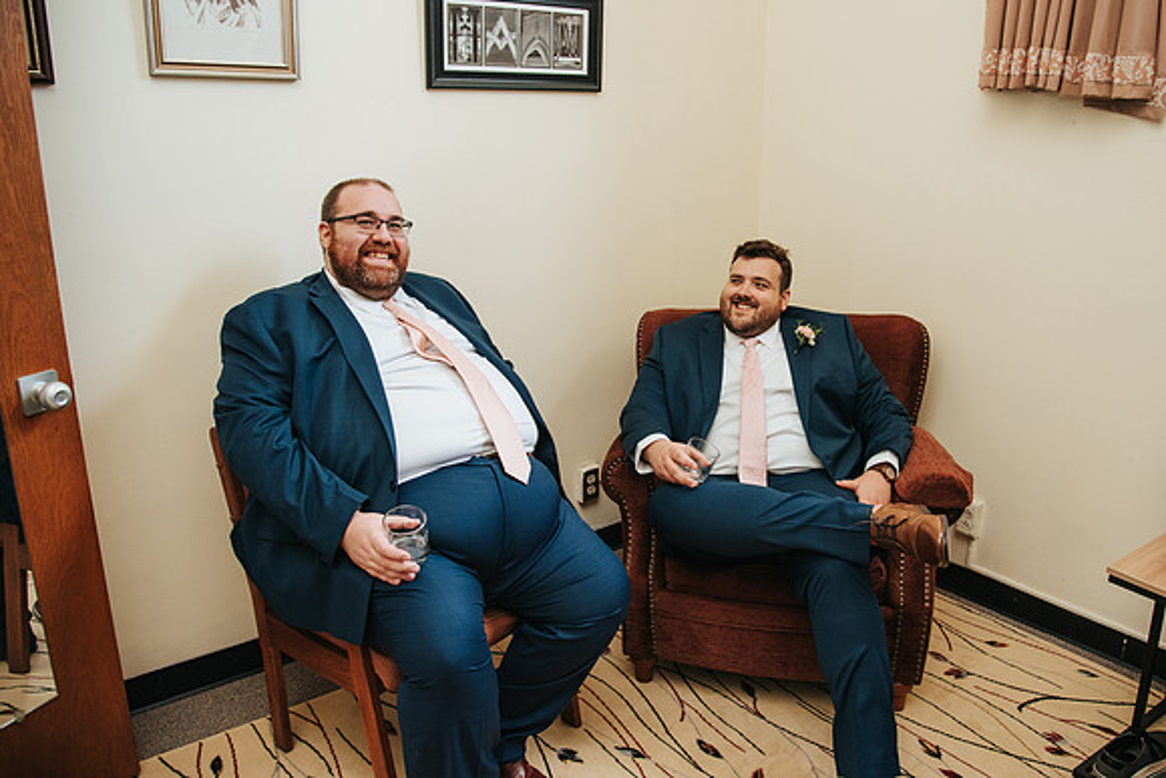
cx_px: 632
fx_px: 863
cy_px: 356
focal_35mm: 27
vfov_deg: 48.5
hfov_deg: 68.0
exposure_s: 1/200
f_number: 4
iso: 800
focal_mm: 24
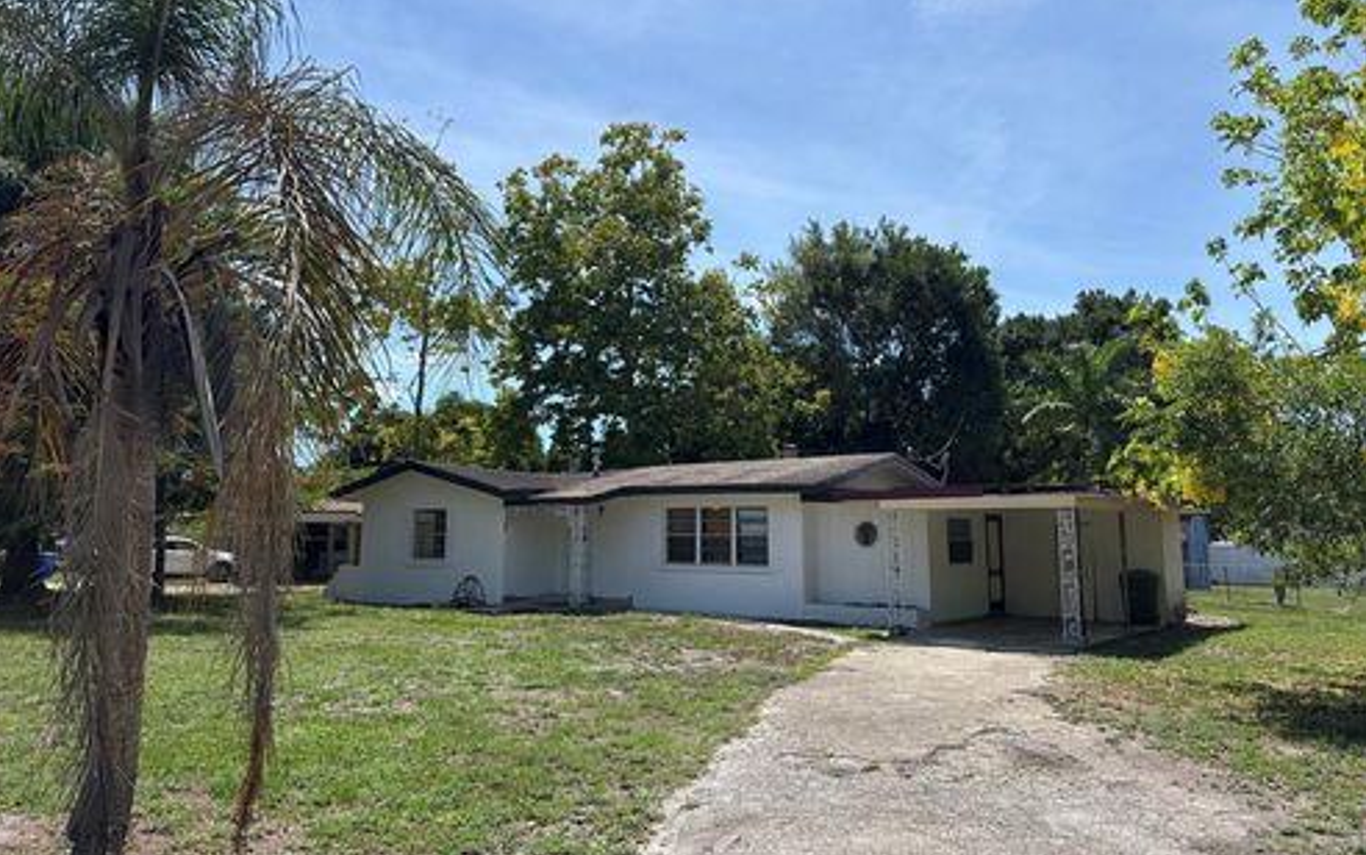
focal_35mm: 28
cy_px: 376
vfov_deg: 44.5
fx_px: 1043
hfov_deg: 66.4
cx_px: 677
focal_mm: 5.96
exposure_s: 1/3650
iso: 50
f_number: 1.6
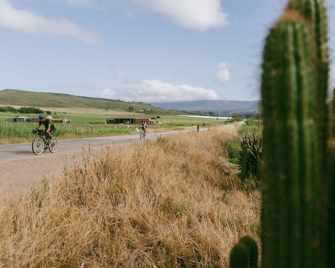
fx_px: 317
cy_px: 133
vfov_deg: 45.8
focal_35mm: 32
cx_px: 178
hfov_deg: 55.6
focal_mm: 28
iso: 320
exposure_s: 1/2500
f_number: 3.5
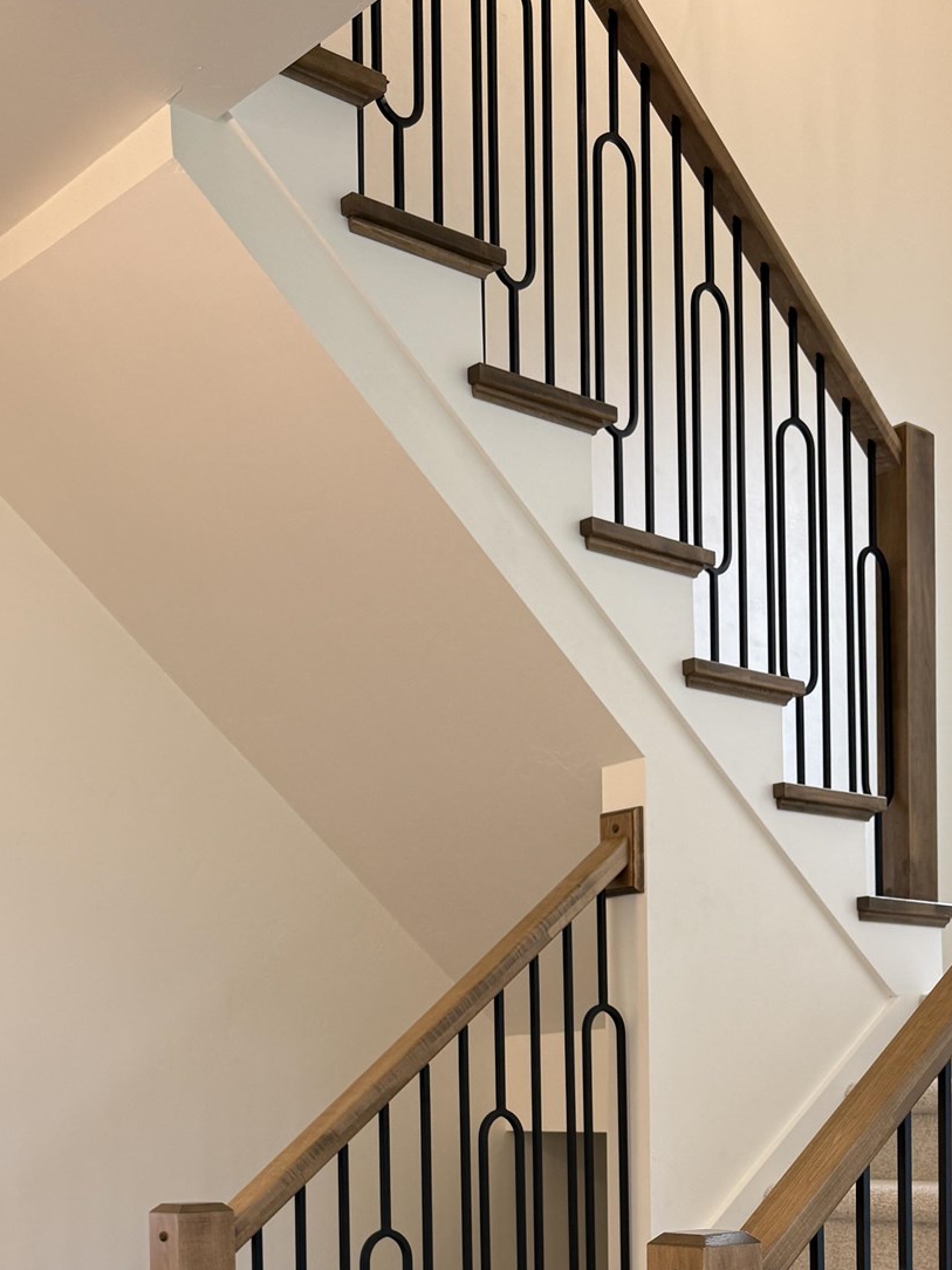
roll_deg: +0.3
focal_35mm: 51
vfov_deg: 35.3
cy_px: 1148
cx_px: 718
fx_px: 1870
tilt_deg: -1.2
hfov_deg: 28.1
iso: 125
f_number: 1.78
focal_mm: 6.76
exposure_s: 1/120
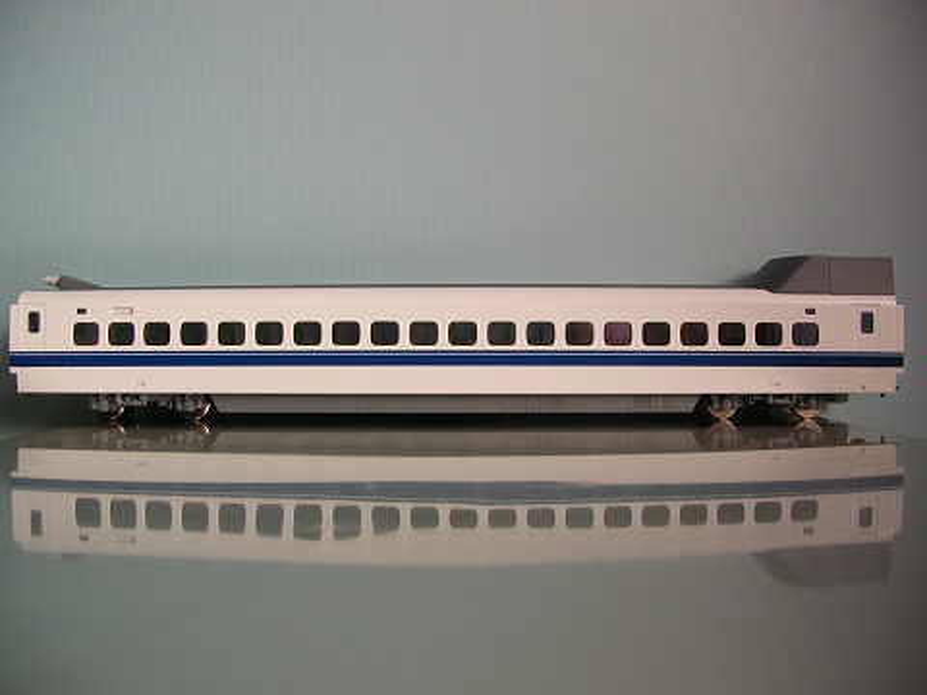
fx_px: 937
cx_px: 464
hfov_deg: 52.6
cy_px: 348
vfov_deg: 40.7
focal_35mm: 35
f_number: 2.8
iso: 50
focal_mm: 5.8
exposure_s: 1/9.3
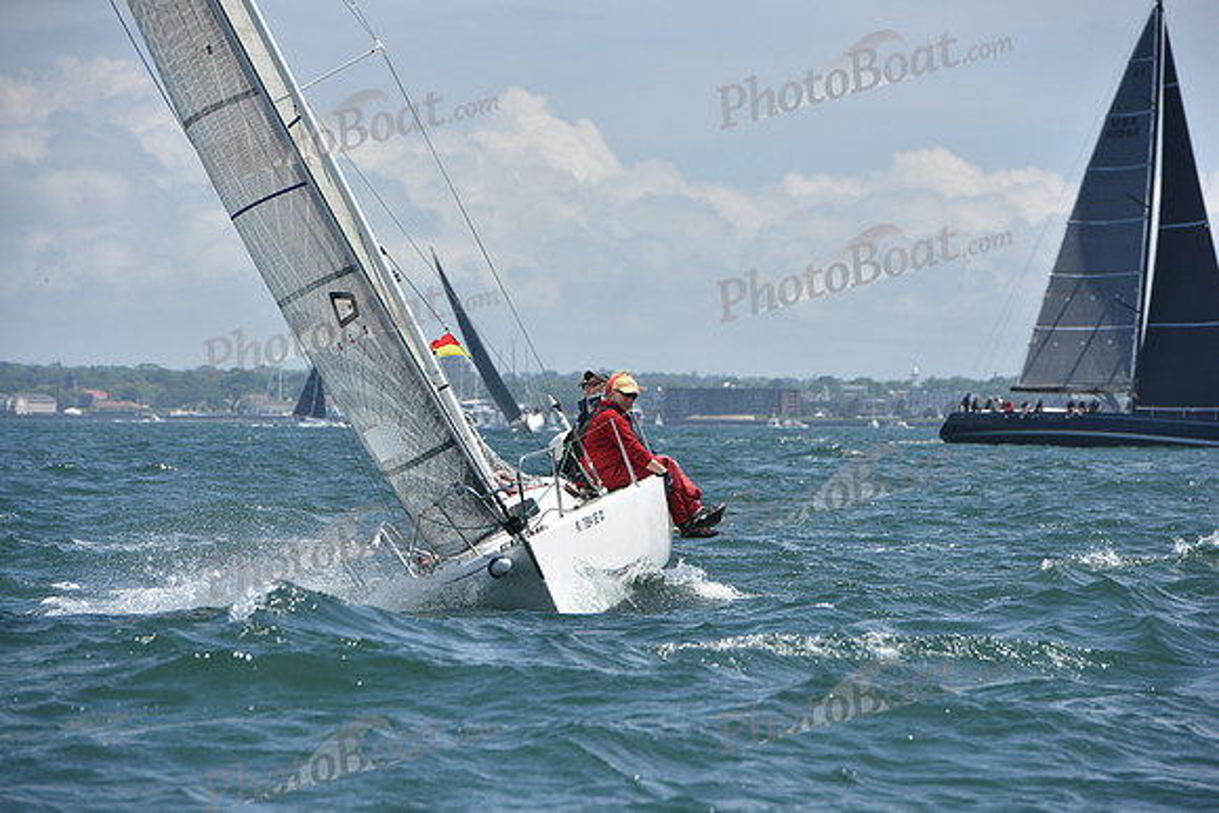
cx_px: 610
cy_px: 406
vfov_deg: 6.9
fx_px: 6773
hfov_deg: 10.3
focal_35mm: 200
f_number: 8
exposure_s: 1/1250
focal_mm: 200
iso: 250
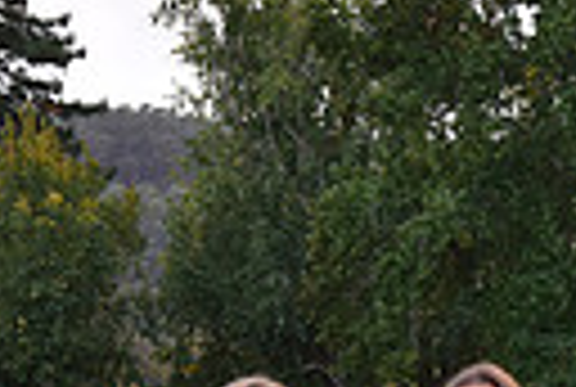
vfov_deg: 6.2
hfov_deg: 9.5
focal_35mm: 217
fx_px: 3480
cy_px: 713
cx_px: 252
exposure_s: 1/200
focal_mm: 48
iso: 800
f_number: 5.6
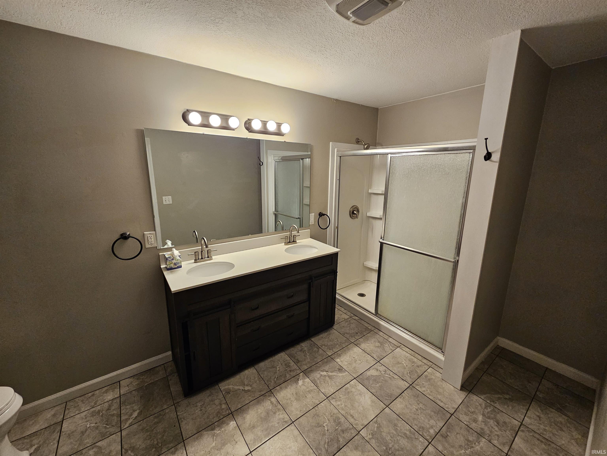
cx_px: 304
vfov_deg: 89.9
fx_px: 228
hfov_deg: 106.2
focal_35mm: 13
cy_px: 228
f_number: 2.2
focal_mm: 2.2
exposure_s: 1/60
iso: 250
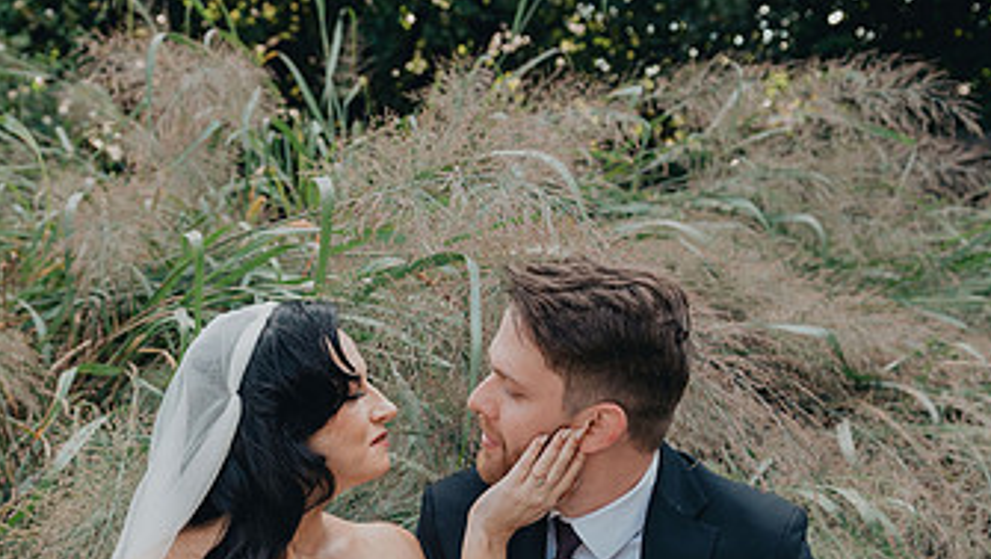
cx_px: 402
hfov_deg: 35.9
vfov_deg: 20.1
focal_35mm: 58
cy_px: 569
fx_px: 1525
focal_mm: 32
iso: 400
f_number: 4
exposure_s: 1/250
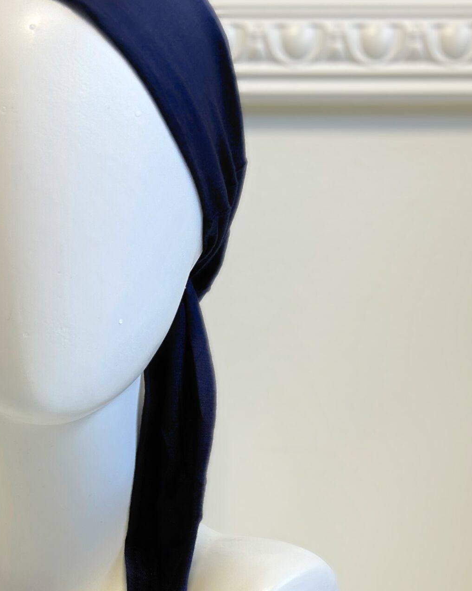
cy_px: 474
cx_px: 75
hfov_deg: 28.8
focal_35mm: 51
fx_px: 891
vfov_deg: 35.5
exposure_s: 1/100
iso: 80
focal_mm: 5.7
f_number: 1.5
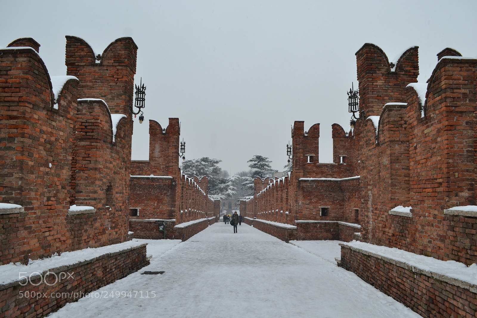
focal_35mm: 27
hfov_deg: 67.4
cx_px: 238
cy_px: 159
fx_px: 358
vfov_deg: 47.9
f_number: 6.3
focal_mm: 18
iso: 400
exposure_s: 1/250
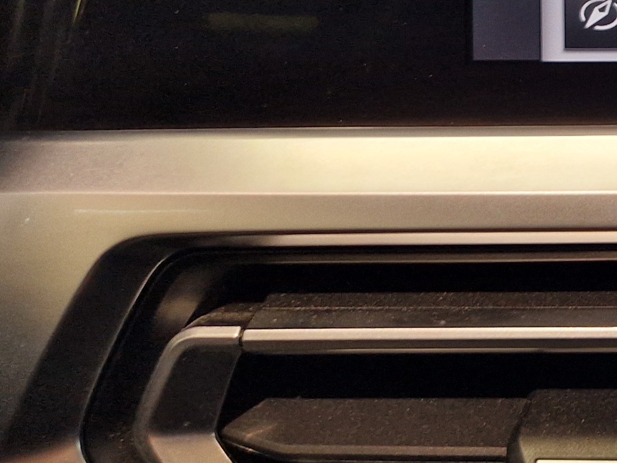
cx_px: 1125
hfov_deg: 18.2
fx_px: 1497
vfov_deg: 16.7
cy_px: -114
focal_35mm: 84
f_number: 1.8
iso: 50
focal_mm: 5.4
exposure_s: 1/51
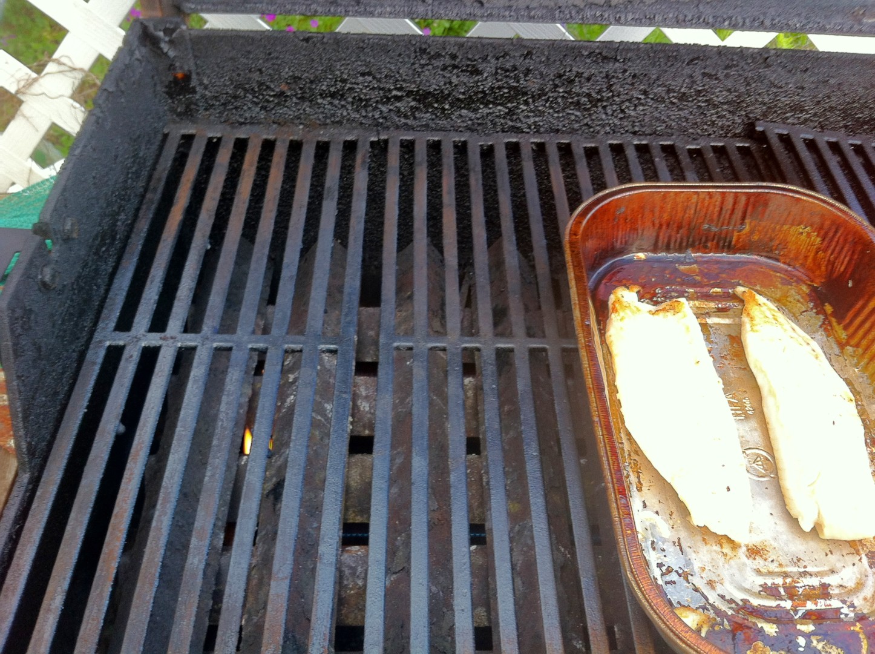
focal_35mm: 35
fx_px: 883
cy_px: 327
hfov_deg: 52.7
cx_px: 438
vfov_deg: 40.6
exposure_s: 1/15
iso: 100
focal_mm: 3.85
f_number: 2.8
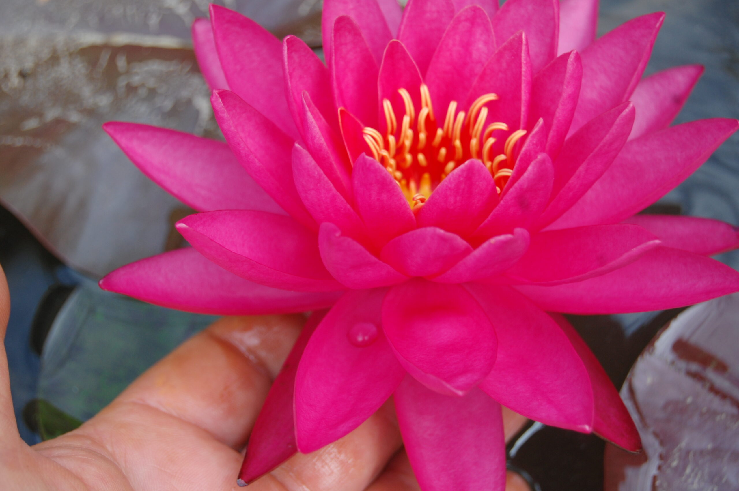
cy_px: 246
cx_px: 370
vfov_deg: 16.5
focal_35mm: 82
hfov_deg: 24.6
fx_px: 1692
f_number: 5.6
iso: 400
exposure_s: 1/200
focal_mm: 55
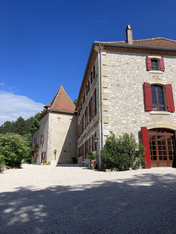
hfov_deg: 49.7
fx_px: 190
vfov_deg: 63.4
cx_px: 88
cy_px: 117
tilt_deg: +15.4
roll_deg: -0.4
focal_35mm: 28
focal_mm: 3.99
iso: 20
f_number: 1.8
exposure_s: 1/3003
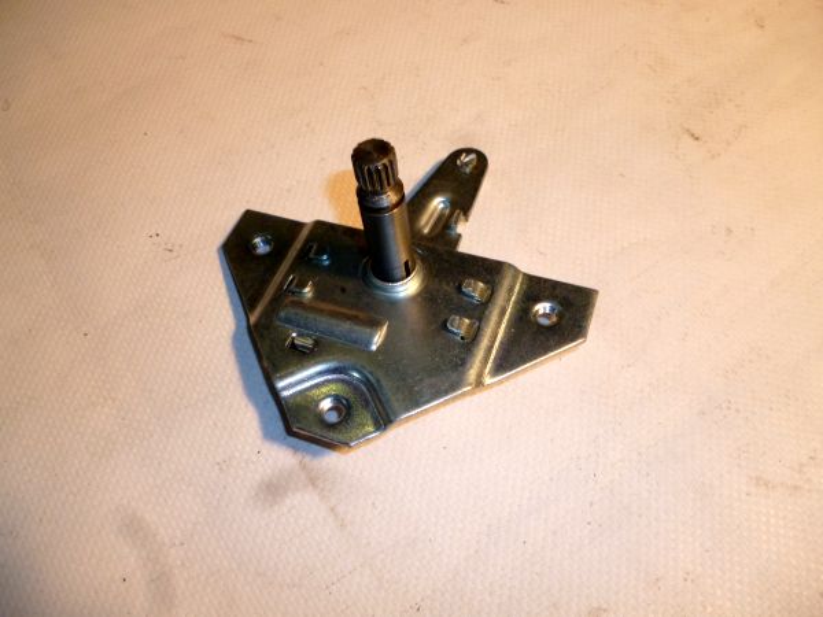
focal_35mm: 28
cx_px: 412
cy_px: 308
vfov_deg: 49.7
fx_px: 666
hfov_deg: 63.4
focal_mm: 5
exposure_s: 1/60
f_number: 3.1
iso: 160
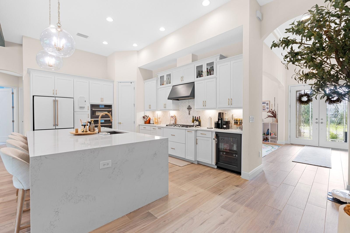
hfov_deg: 96.7
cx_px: 175
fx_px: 156
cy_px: 116
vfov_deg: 73.8
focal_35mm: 16
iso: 200
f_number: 8
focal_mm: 16
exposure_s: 1
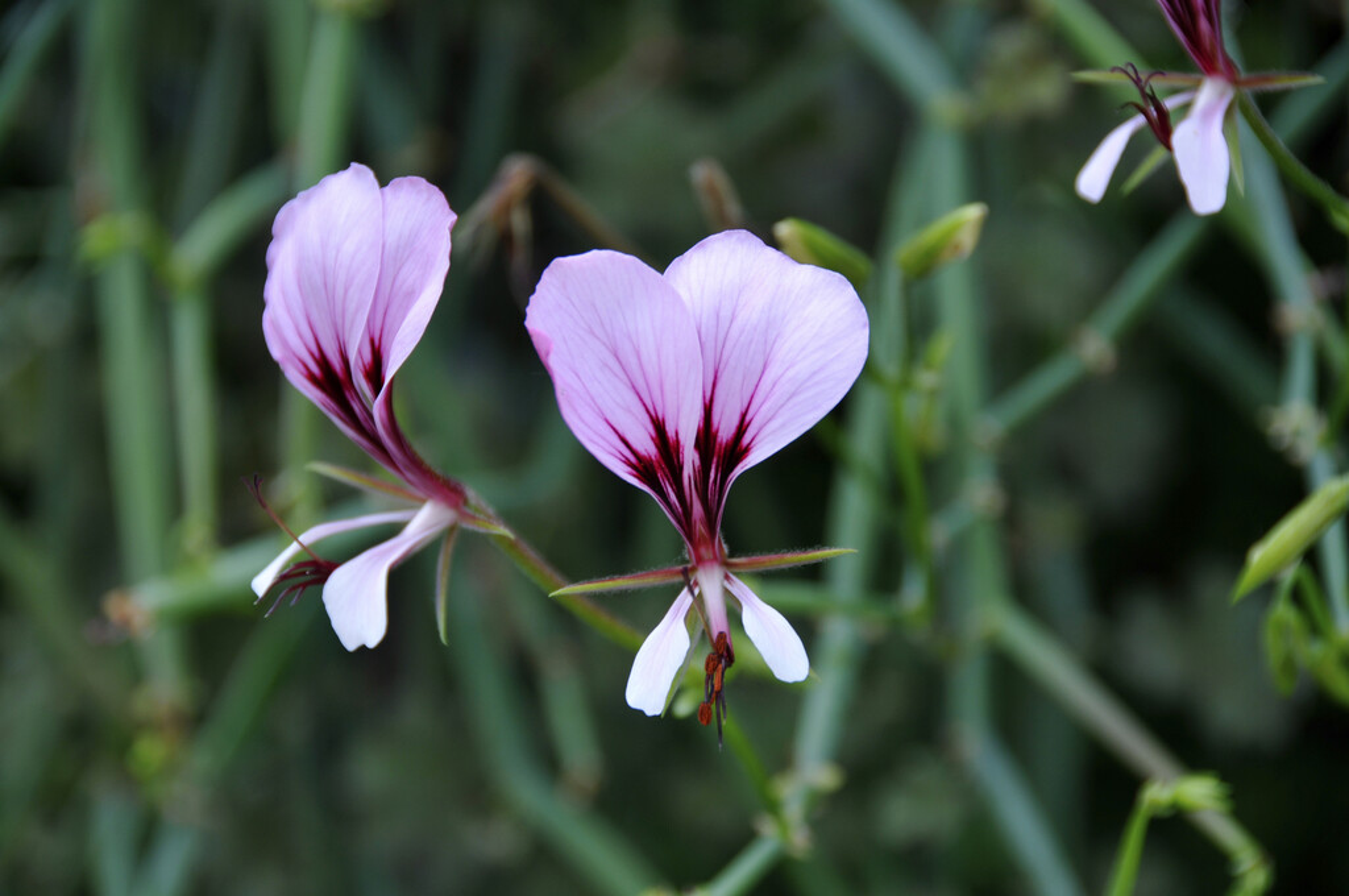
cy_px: 448
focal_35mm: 158
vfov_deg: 8.7
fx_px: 5894
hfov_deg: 13.1
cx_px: 674
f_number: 5.3
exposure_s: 1/125
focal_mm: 105
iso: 200
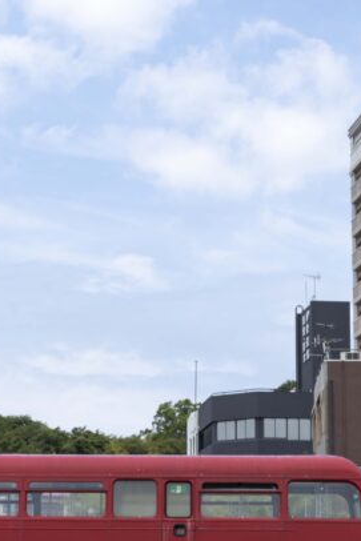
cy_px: 330
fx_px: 1668
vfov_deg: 18.4
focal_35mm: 111
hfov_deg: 12.4
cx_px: 161
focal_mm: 44
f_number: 11
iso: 100
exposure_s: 1/200
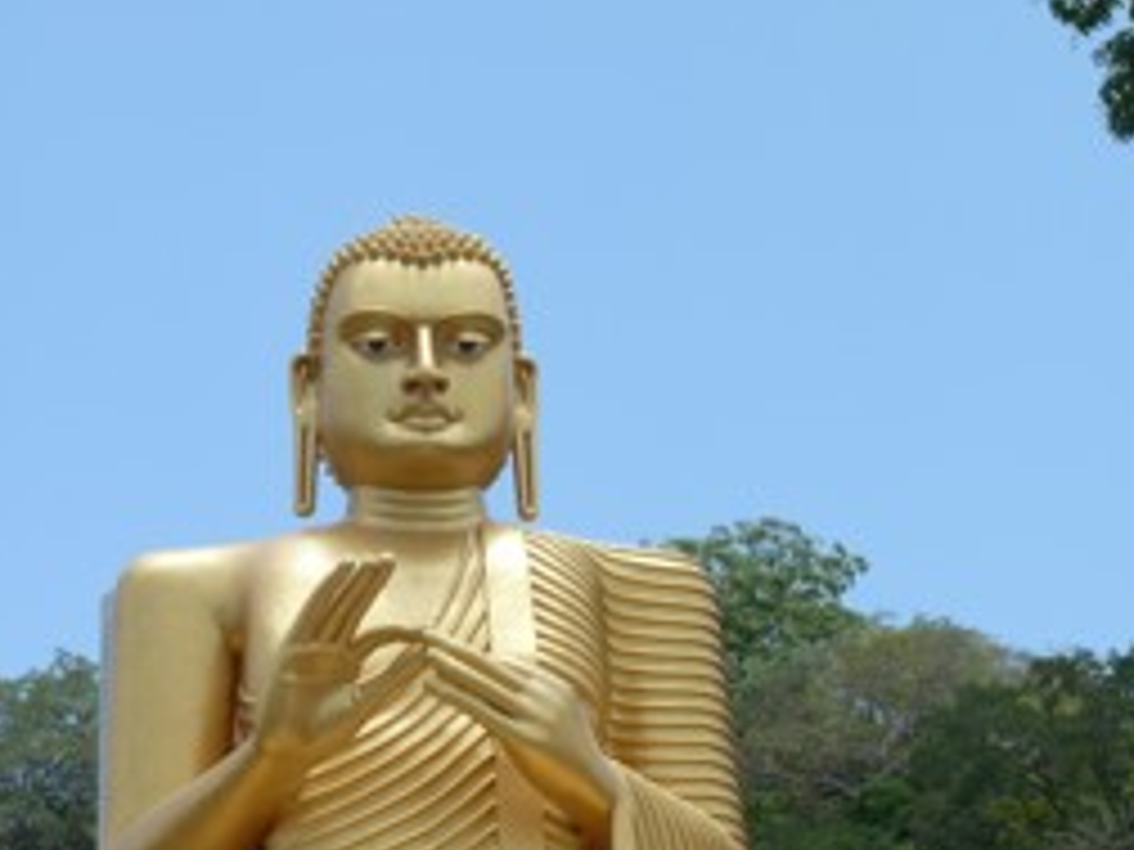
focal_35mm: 119
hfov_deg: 16.5
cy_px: 585
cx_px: 513
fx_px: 3898
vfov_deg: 12.4
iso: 100
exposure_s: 1/320
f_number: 5.6
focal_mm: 13.3
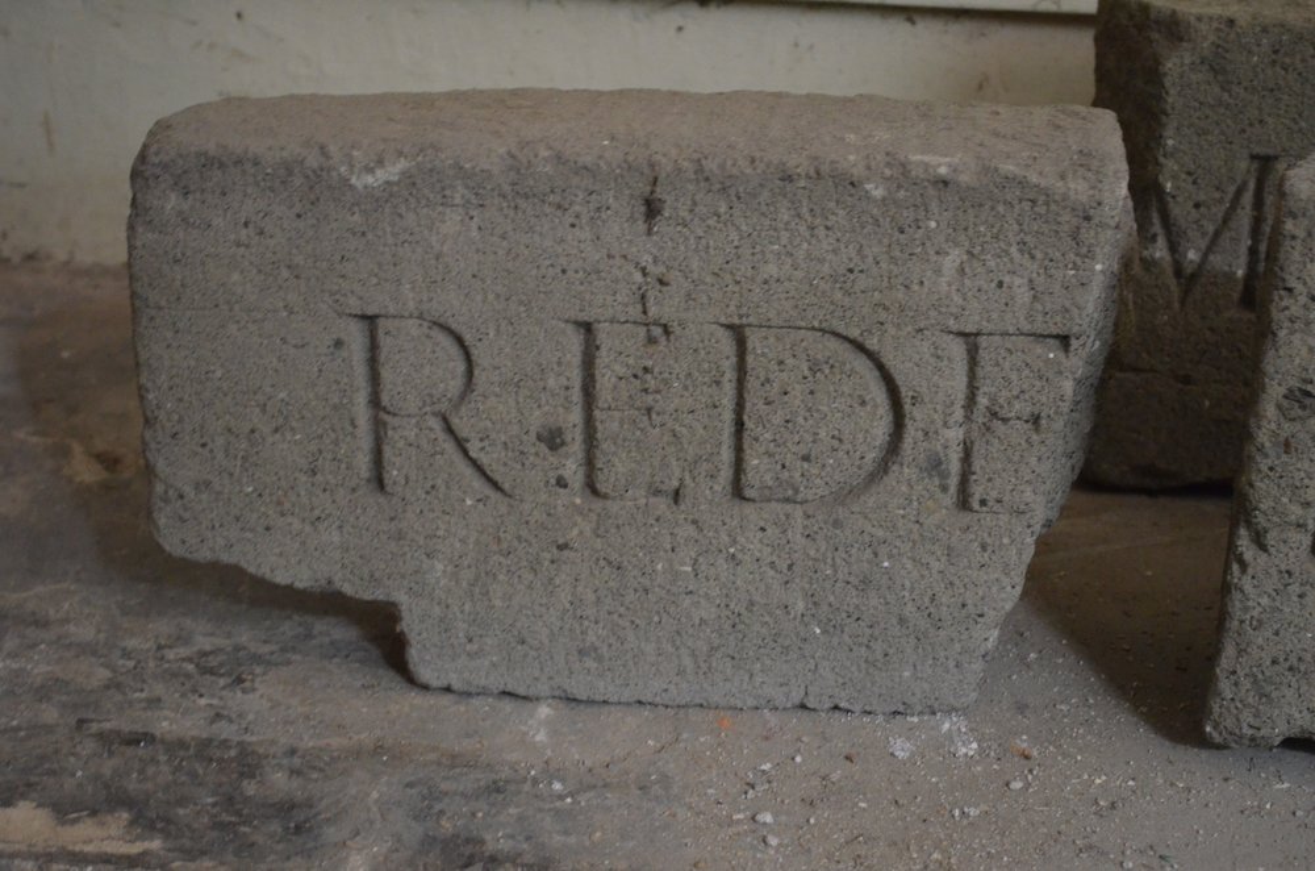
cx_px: 658
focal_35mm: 68
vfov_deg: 20.1
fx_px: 2460
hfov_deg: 29.9
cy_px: 436
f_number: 5.3
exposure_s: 1/13
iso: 3200
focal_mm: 45
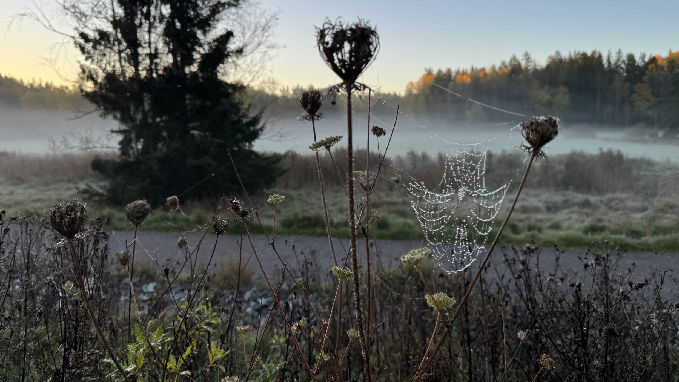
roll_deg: +1.0
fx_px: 486
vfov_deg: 42.7
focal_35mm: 27
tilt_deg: -2.3
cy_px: 153
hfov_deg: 69.8
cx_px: 333
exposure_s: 1/739
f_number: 1.78
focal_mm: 6.76
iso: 80
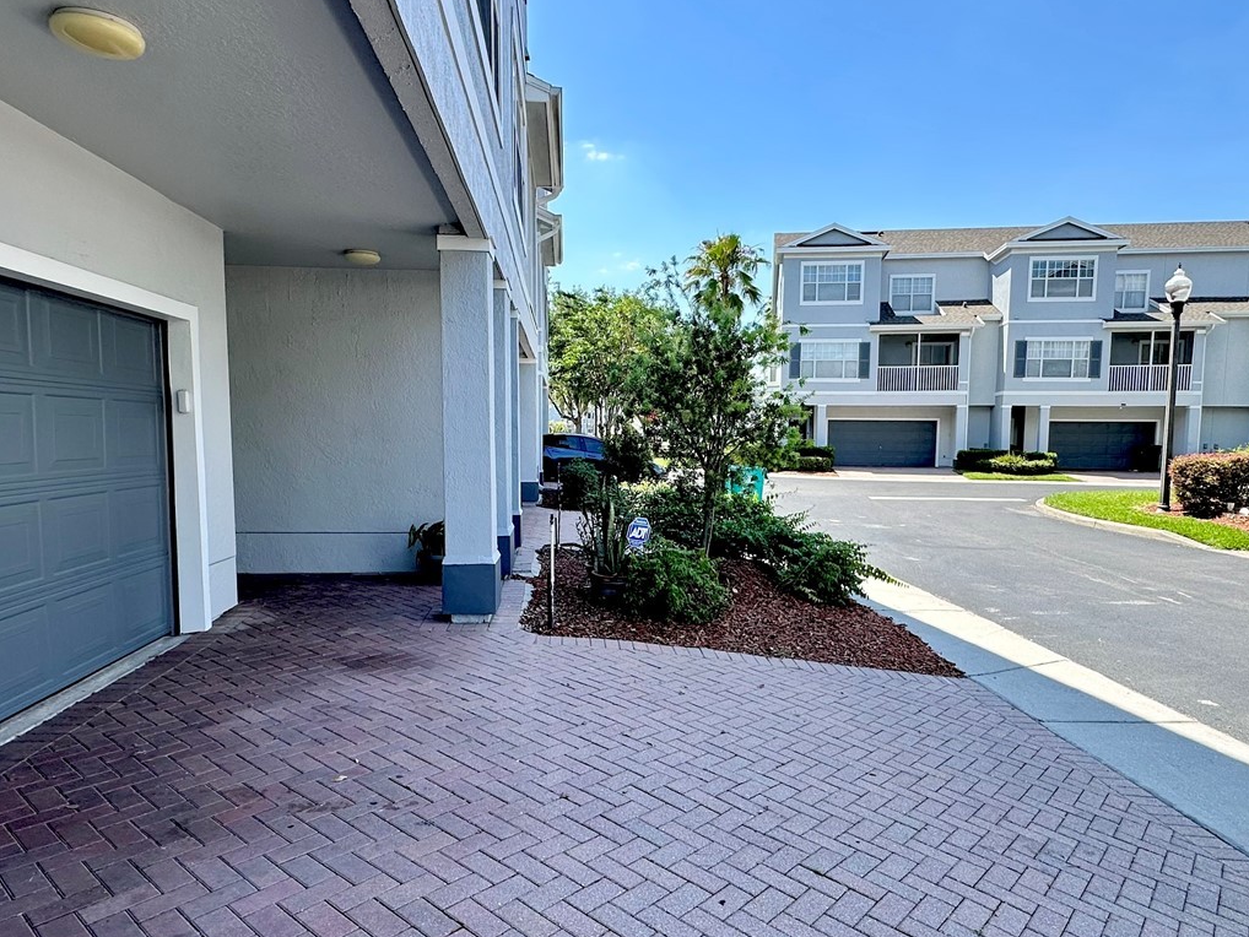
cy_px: 507
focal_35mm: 22
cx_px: 647
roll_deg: -0.1
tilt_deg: -5.3
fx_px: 794
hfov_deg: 76.3
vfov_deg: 61.0
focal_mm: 2.22
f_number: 2.2
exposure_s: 1/558
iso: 40
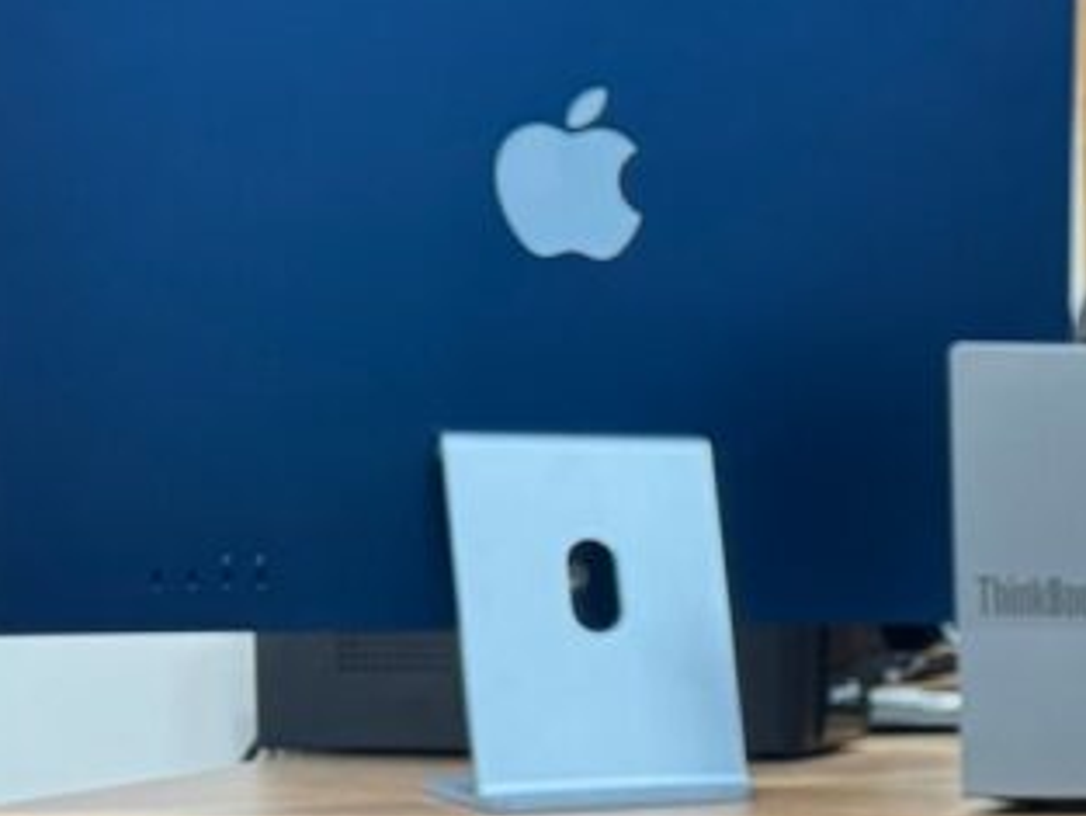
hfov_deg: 17.6
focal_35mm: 92
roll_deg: +0.0
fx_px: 2887
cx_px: 1894
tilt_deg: -6.6
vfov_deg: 15.8
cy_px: 823
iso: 400
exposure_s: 1/50
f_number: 1.78
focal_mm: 6.76
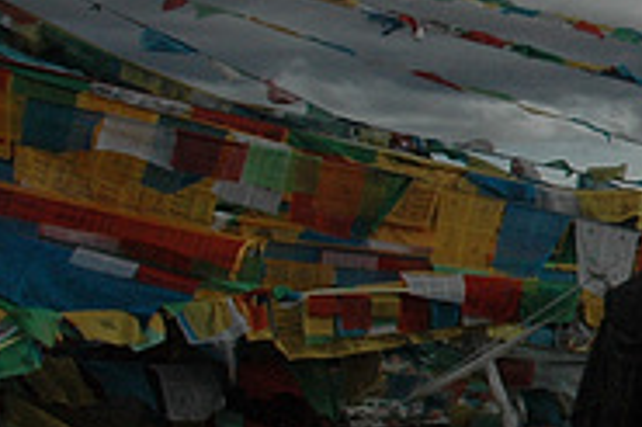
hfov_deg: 16.5
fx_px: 1817
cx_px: 1176
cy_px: 217
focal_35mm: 102
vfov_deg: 13.4
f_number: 16
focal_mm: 18
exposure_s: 1/640
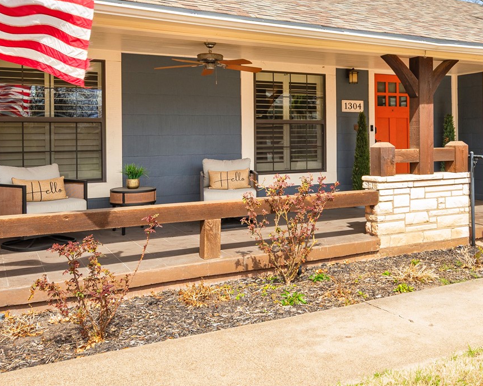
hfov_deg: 46.9
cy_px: 137
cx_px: 334
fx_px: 543
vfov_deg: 38.8
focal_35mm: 38
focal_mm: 16
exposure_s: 1/200
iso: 100
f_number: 7.1
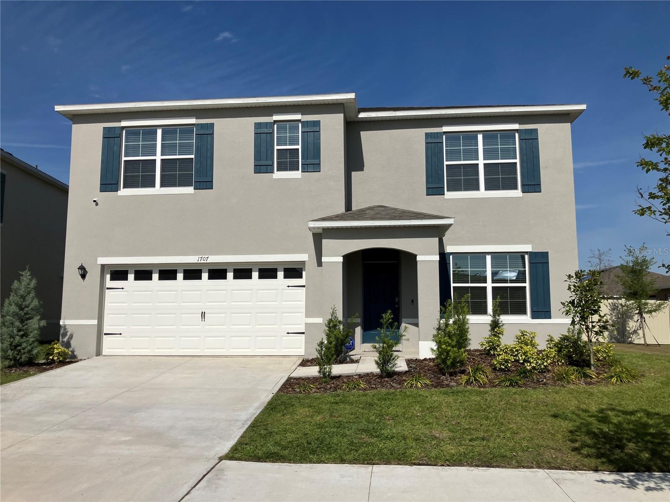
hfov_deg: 63.4
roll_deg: +0.4
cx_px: 335
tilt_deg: +6.5
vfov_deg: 49.7
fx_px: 542
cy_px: 251
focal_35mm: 28
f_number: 1.8
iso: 32
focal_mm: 3.99
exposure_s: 1/6098
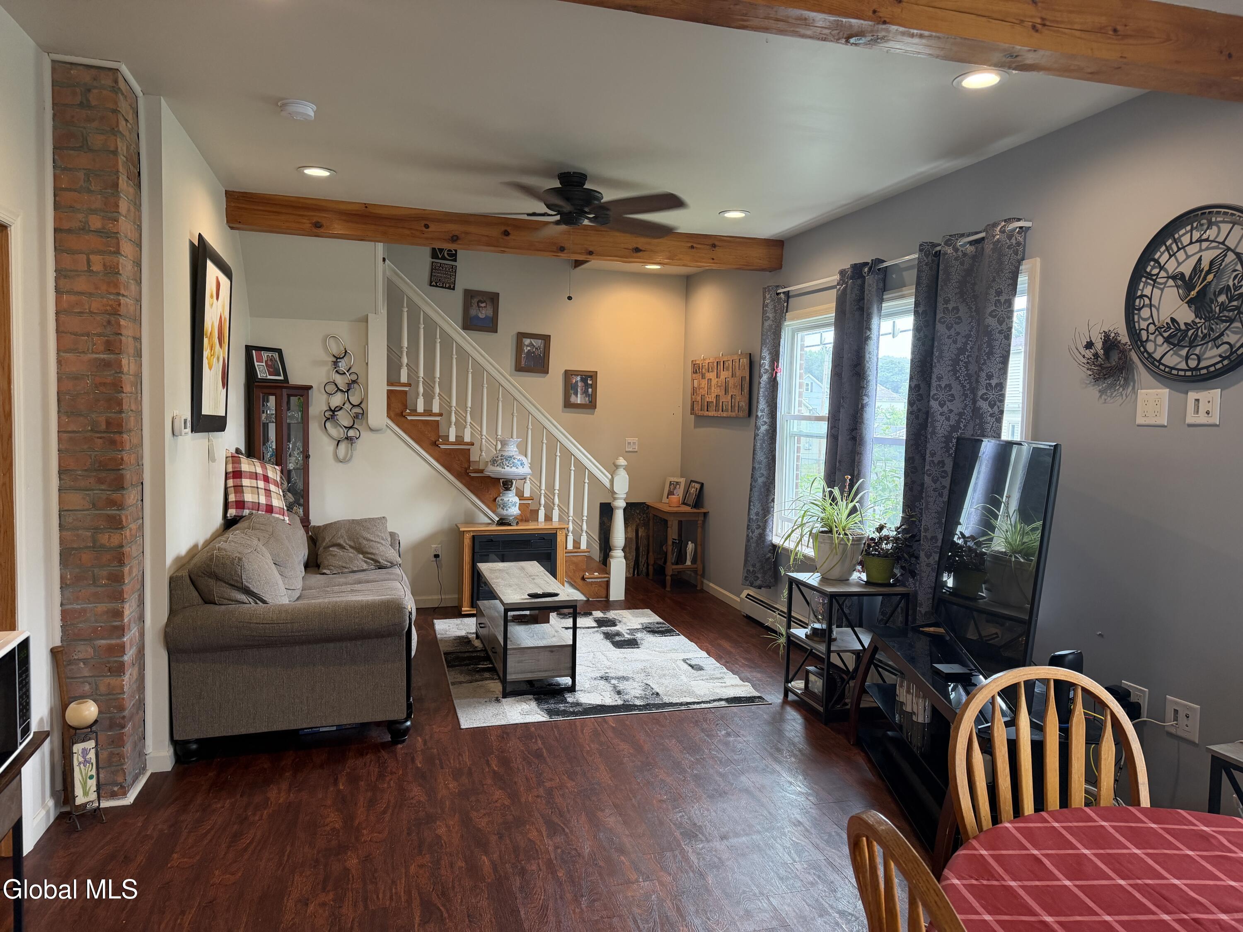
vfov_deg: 56.8
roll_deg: -1.3
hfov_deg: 71.6
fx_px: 862
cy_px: 466
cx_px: 622
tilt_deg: -3.7
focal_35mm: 24
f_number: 1.78
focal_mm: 6.76
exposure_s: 1/73
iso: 200
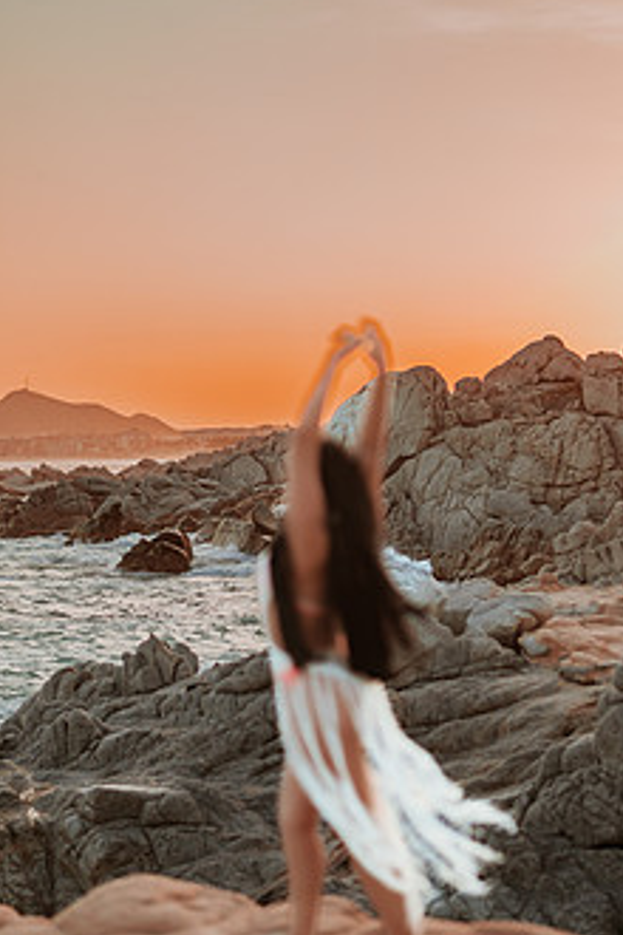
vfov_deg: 25.7
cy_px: 462
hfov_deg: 17.3
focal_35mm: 79
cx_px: 348
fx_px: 2051
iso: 100
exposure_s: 1/1600
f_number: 1.4
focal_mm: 58
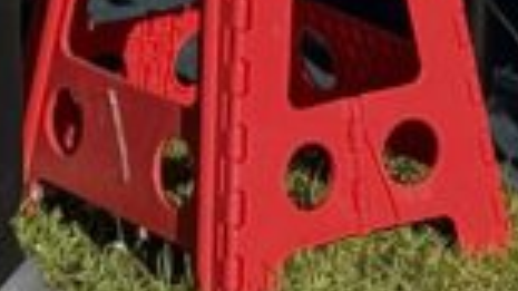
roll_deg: -1.0
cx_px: 421
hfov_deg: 6.3
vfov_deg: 3.4
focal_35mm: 345
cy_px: -585
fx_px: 4736
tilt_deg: -10.6
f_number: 1.78
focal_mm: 6.76
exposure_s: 1/2577
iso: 80
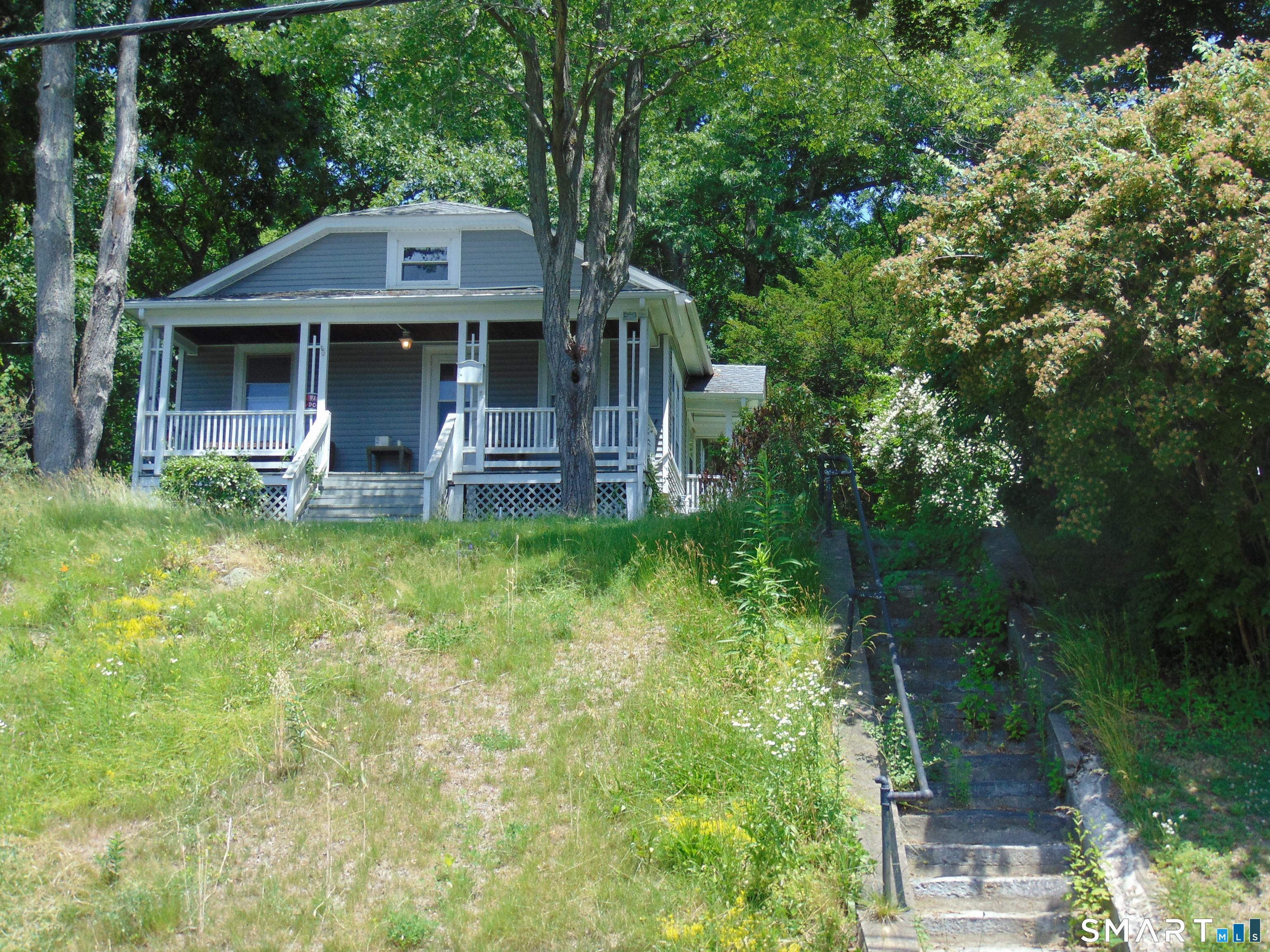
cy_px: 476
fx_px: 1834
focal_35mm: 50
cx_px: 635
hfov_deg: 38.2
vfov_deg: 29.1
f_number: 3.5
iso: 80
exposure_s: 1/400
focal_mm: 9
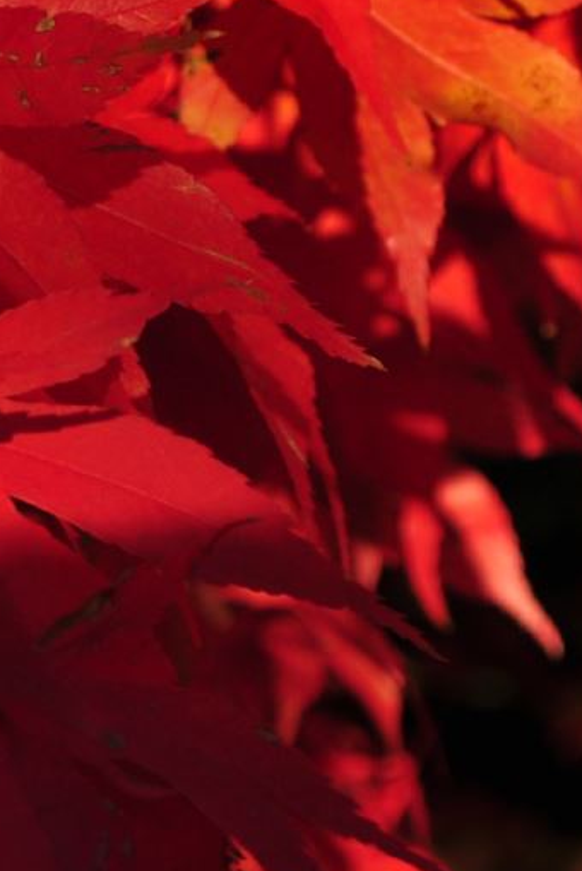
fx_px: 7265
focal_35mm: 300
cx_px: -537
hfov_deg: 4.5
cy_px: 121
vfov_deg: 6.9
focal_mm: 48
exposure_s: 1/400
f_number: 9
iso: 200
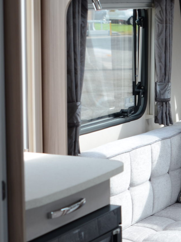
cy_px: 136
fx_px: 938
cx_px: 170
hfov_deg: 10.9
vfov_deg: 14.7
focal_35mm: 134
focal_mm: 31
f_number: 4
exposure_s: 1/60
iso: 100
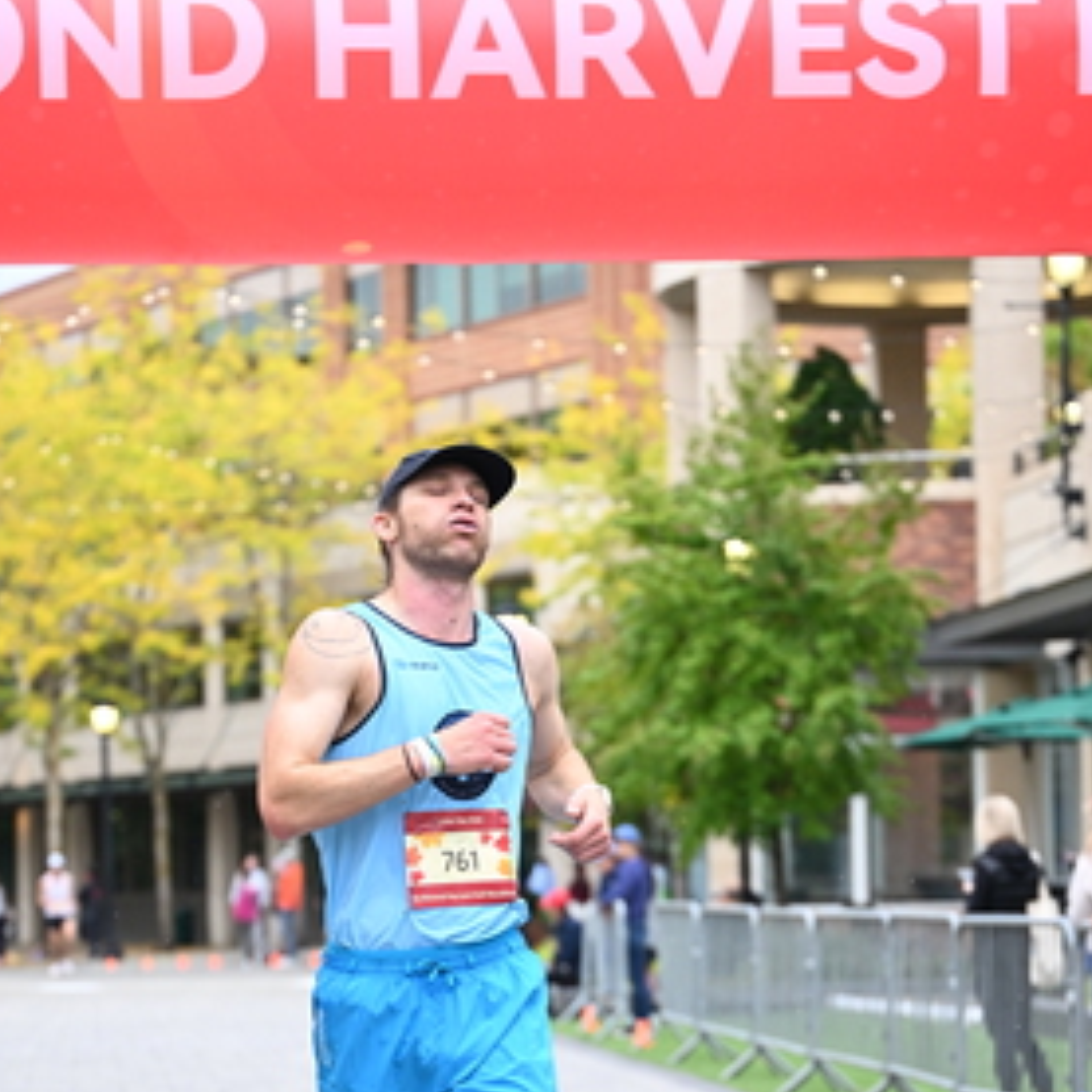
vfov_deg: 14.7
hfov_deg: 14.8
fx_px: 4211
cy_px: 919
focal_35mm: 118
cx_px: 491
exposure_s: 1/1250
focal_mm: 70
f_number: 2.8
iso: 1250
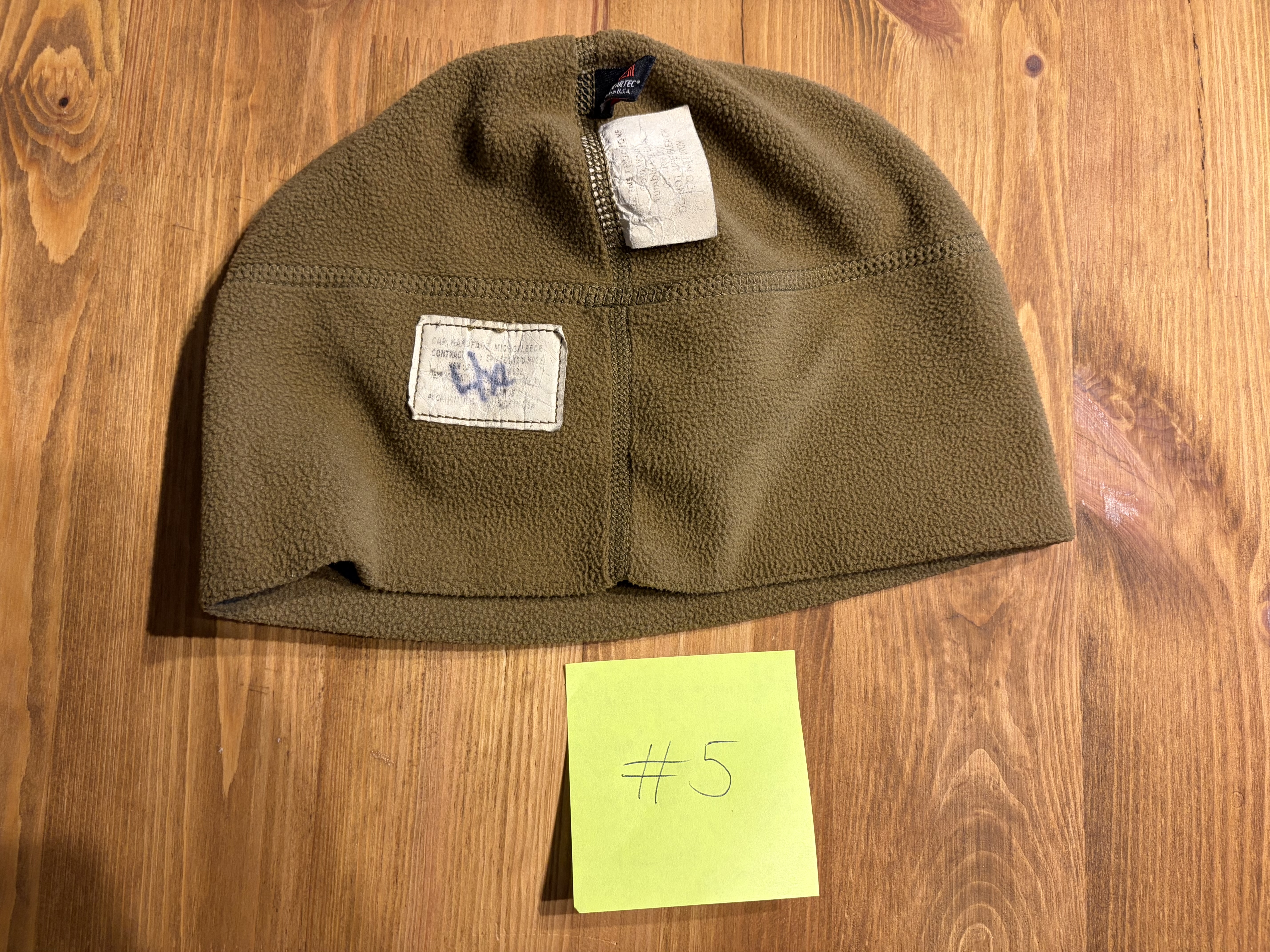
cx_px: 635
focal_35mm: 26
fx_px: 954
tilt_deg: -81.6
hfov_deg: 67.3
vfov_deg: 53.1
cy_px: 476
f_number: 1.6
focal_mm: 5.96
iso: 160
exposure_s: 1/50
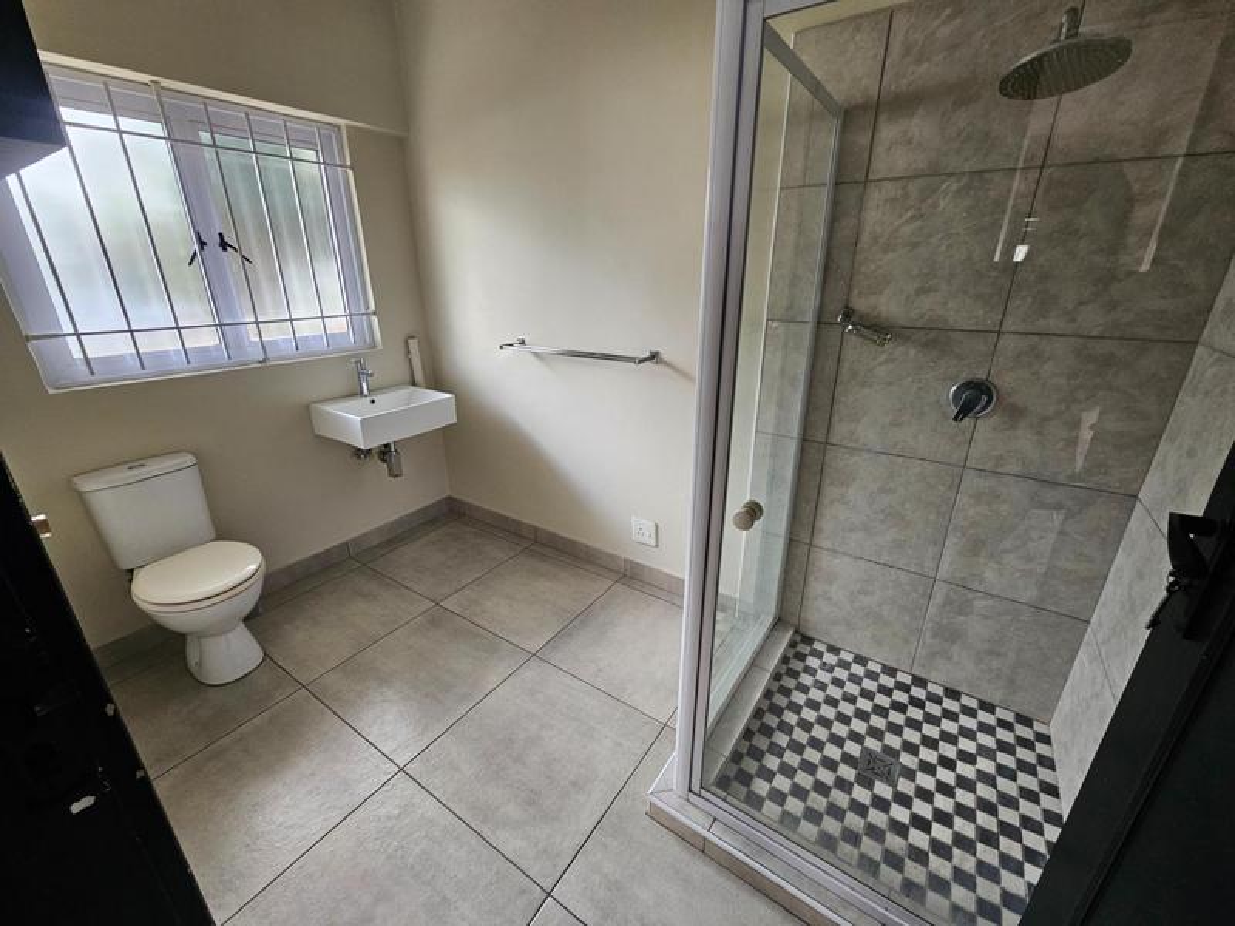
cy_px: 463
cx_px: 618
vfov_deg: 89.9
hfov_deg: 106.2
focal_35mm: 13
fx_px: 464
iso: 160
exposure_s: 1/50
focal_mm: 2.2
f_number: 2.2
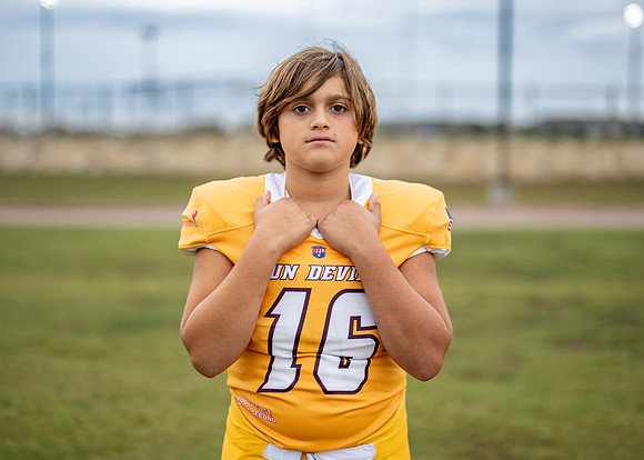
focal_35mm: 56
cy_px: 217
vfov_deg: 25.3
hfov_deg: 34.9
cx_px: 324
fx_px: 1023
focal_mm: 50
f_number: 1.2
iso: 320
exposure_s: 1/1600
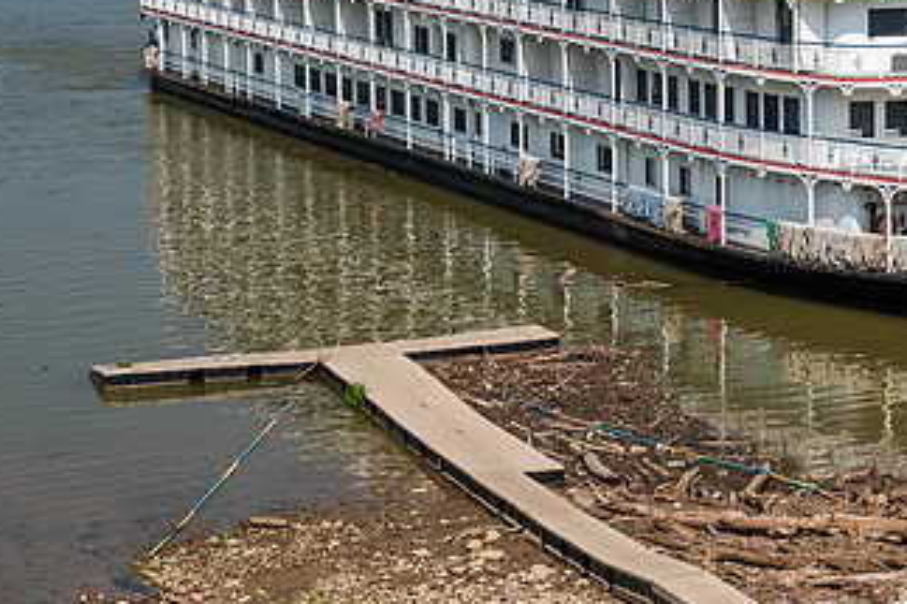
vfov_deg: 12.8
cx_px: 795
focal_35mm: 106
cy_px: 74
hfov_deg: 19.0
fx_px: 2669
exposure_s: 1/160
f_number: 8
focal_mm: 56
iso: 64
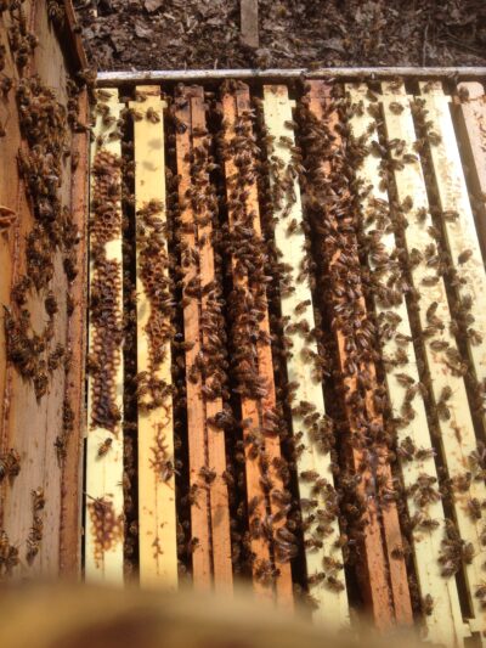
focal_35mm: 35
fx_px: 655
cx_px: 243
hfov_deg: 40.7
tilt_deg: -65.5
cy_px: 324
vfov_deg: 52.6
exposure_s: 1/1453
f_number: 2.4
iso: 50
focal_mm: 4.28
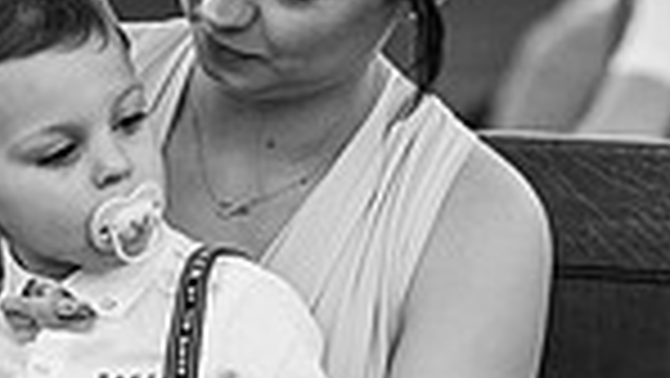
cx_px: 504
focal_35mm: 346
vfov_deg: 3.5
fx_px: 6150
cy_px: 477
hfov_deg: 6.2
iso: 1000
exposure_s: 1/200
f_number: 1.8
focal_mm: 85
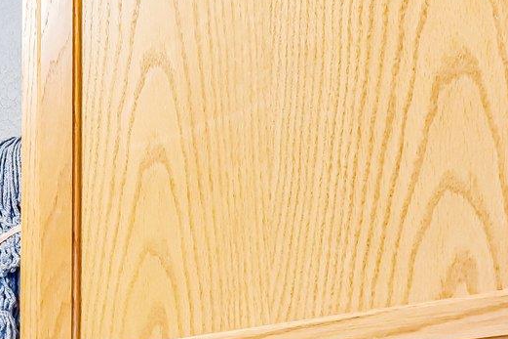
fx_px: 832
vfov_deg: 19.8
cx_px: -427
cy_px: 513
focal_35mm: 59
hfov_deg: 21.2
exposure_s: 1/15
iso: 5000
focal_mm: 15
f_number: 8
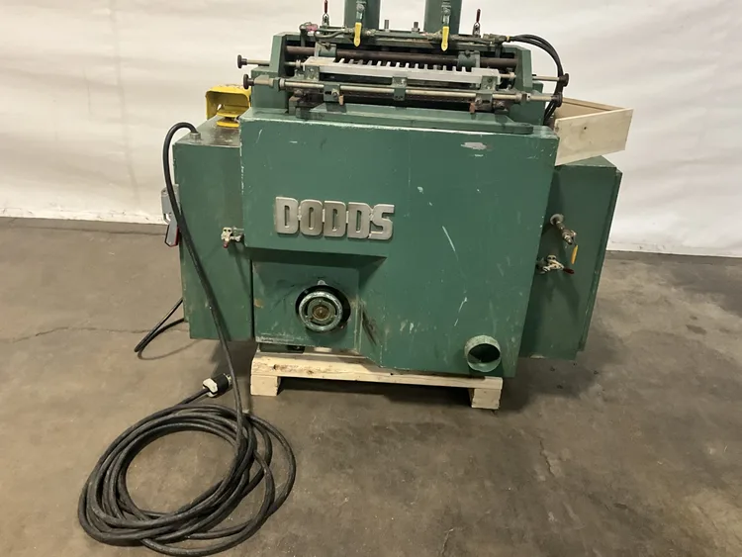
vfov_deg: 48.3
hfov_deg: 61.6
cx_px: 371
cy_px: 278
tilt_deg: -25.1
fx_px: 622
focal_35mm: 29
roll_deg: -3.9
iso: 320
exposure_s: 1/40
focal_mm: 3
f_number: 1.8
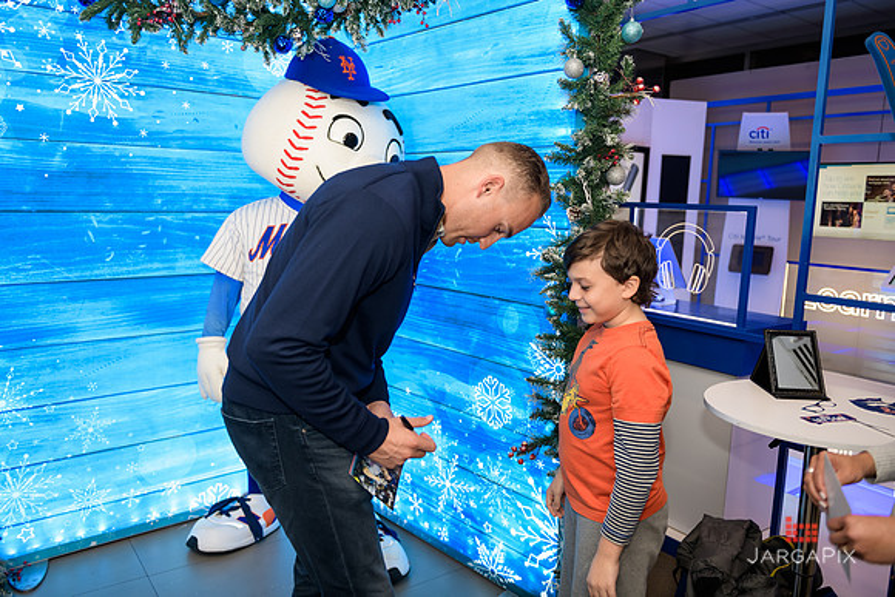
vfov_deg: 46.4
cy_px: 298
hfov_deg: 65.5
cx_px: 448
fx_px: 696
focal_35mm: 28
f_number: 3.2
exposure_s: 1/125
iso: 400
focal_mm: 28
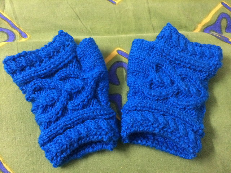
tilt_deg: -67.6
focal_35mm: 29
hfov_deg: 61.7
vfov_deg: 48.2
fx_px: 194
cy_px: 86
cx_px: 116
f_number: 2.2
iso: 640
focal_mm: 4.15
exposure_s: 1/17
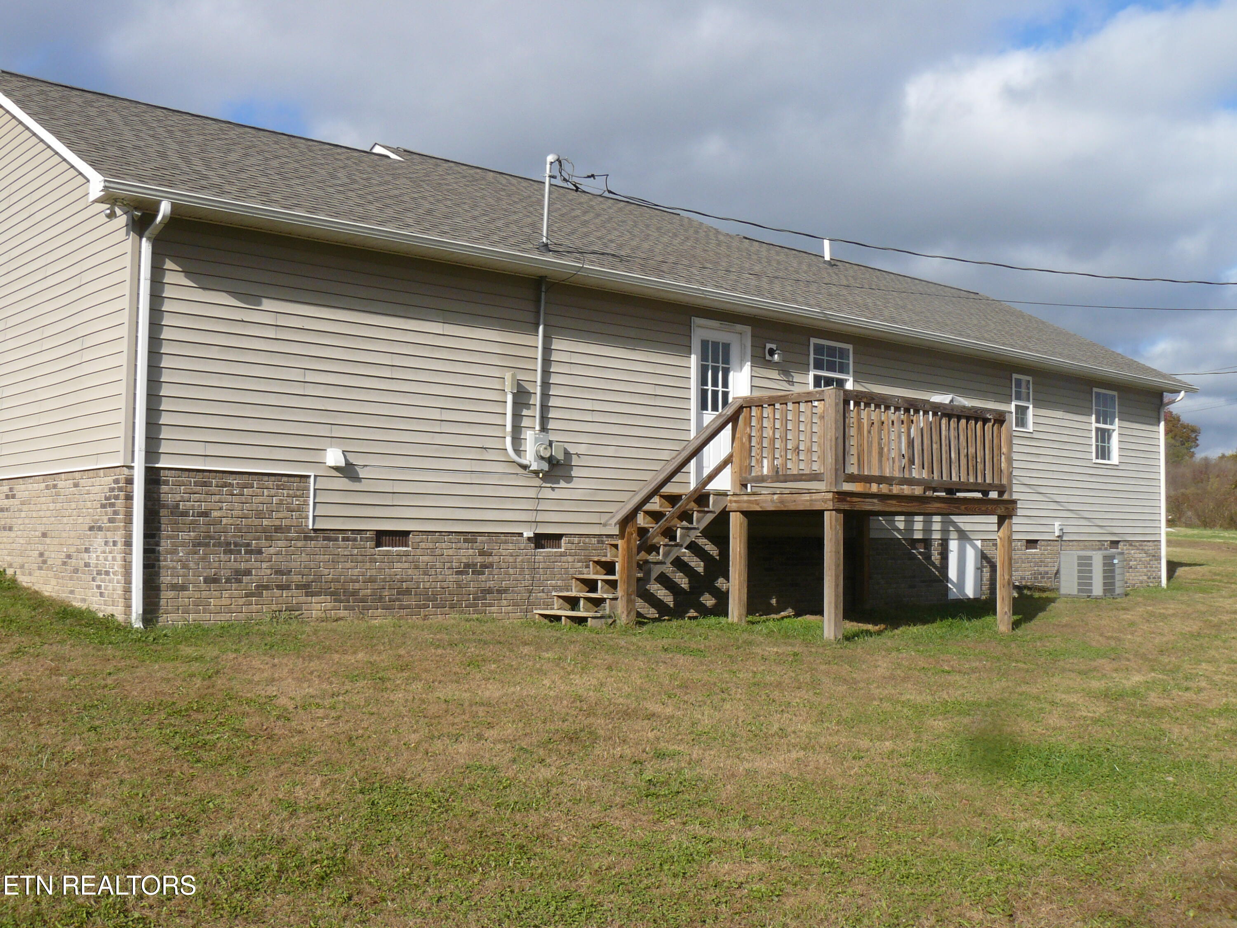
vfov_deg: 39.7
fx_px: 1286
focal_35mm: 36
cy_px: 464
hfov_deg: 51.4
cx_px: 618
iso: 100
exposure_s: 1/500
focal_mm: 6
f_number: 5.6
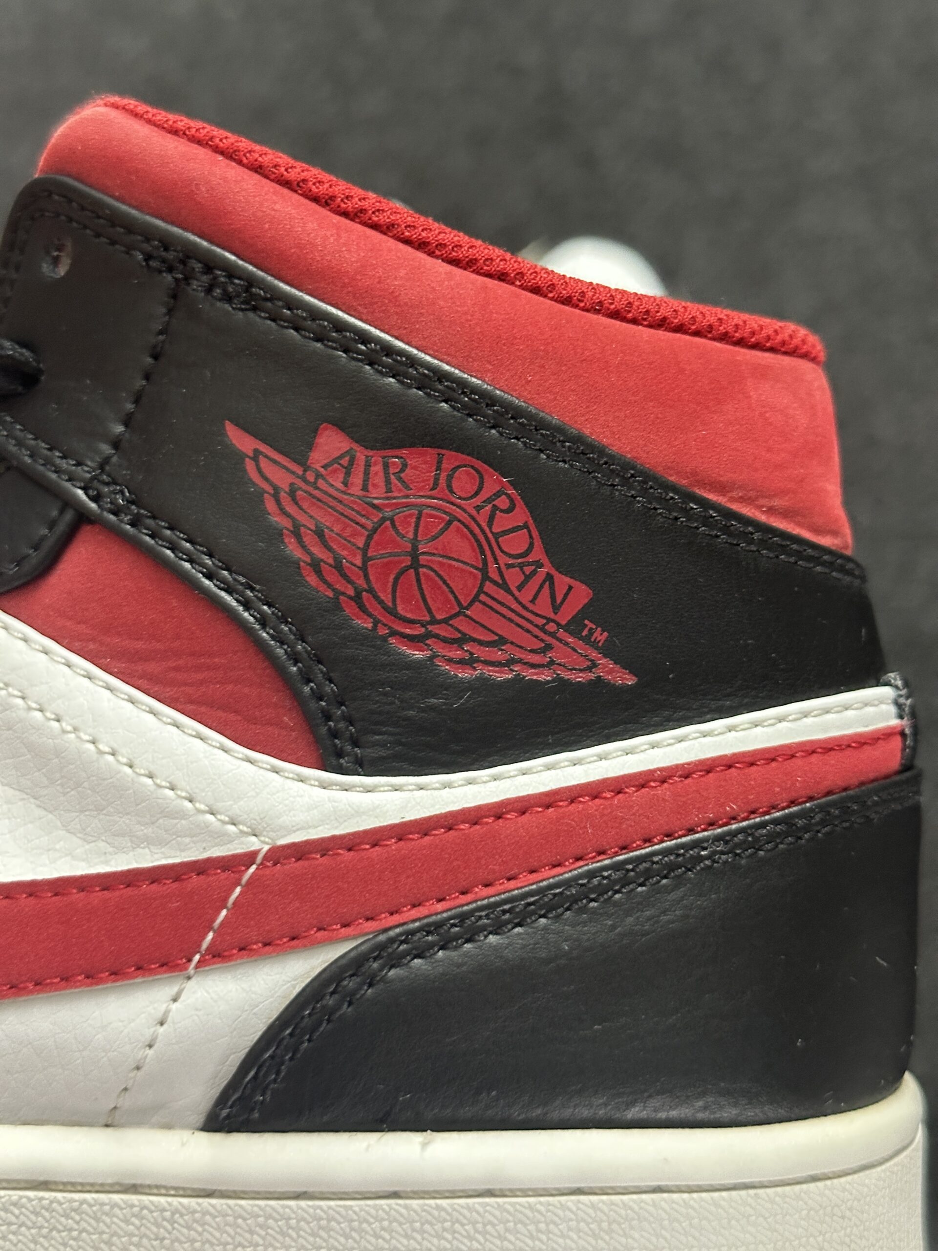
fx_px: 1734
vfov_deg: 39.7
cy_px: 626
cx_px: 469
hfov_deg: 30.3
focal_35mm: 48
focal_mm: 6.86
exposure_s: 1/33
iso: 400
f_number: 1.78
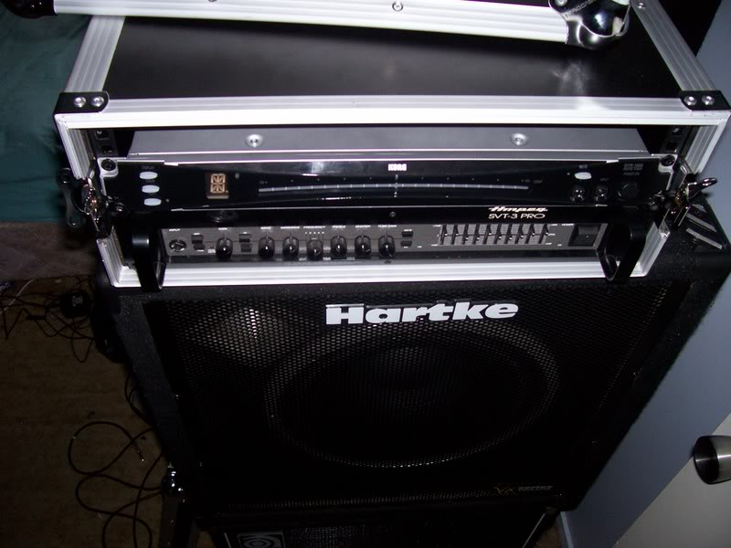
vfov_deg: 41.8
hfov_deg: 54.0
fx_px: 718
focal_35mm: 34
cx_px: 366
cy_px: 274
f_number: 2.7
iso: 140
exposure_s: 1/112
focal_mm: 5.6
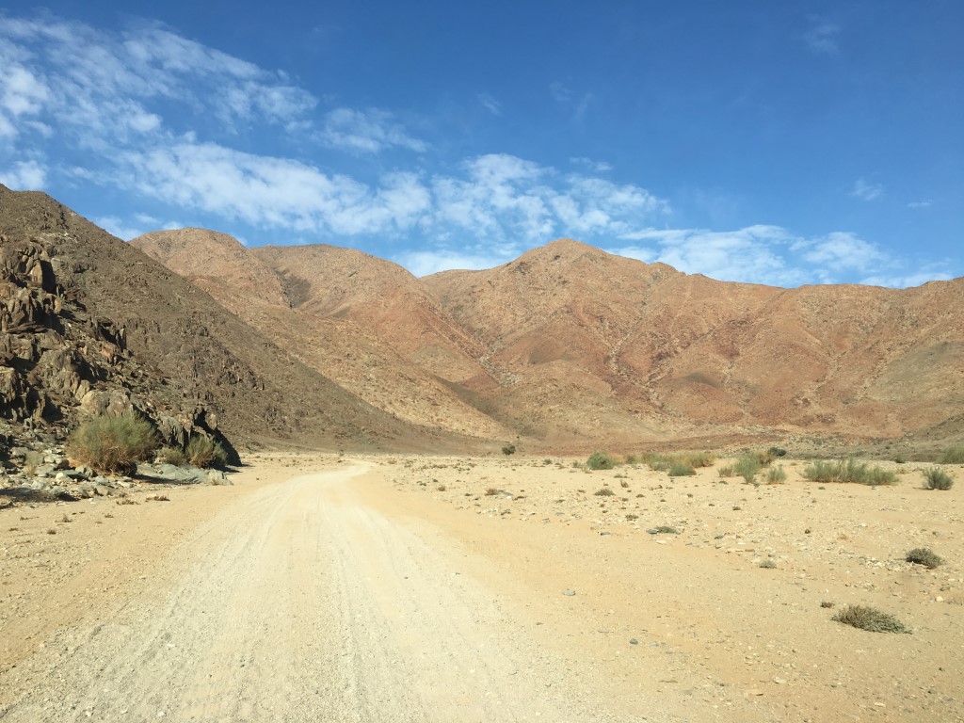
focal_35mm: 29
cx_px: 482
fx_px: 808
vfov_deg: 48.2
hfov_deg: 61.7
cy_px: 362
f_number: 2.2
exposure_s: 1/1538
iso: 25
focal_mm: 4.15
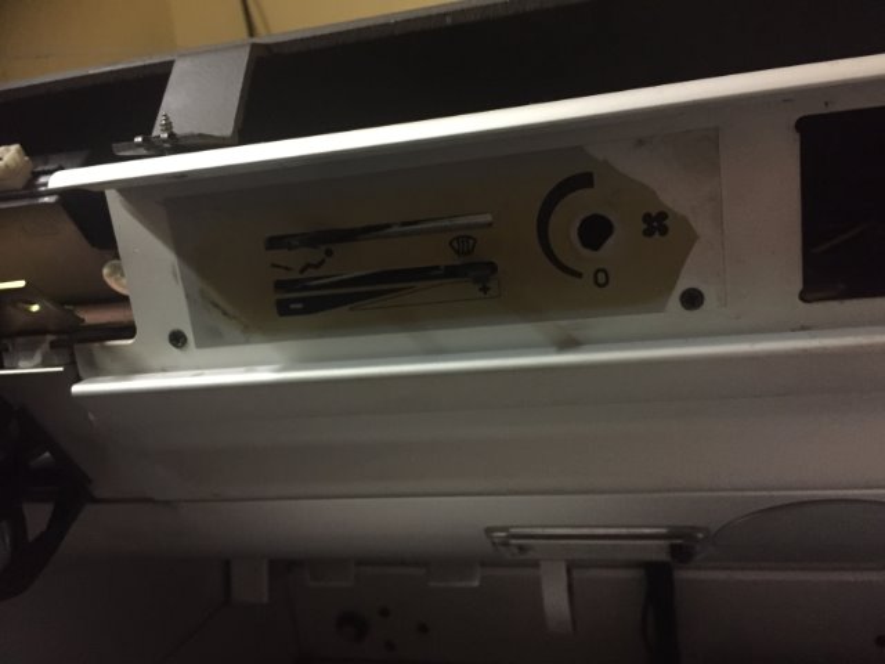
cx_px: 442
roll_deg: +8.5
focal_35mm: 29
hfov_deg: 61.7
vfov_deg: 48.2
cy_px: 332
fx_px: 741
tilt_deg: -15.5
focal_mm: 4.15
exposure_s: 1/17
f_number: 2.2
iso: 320
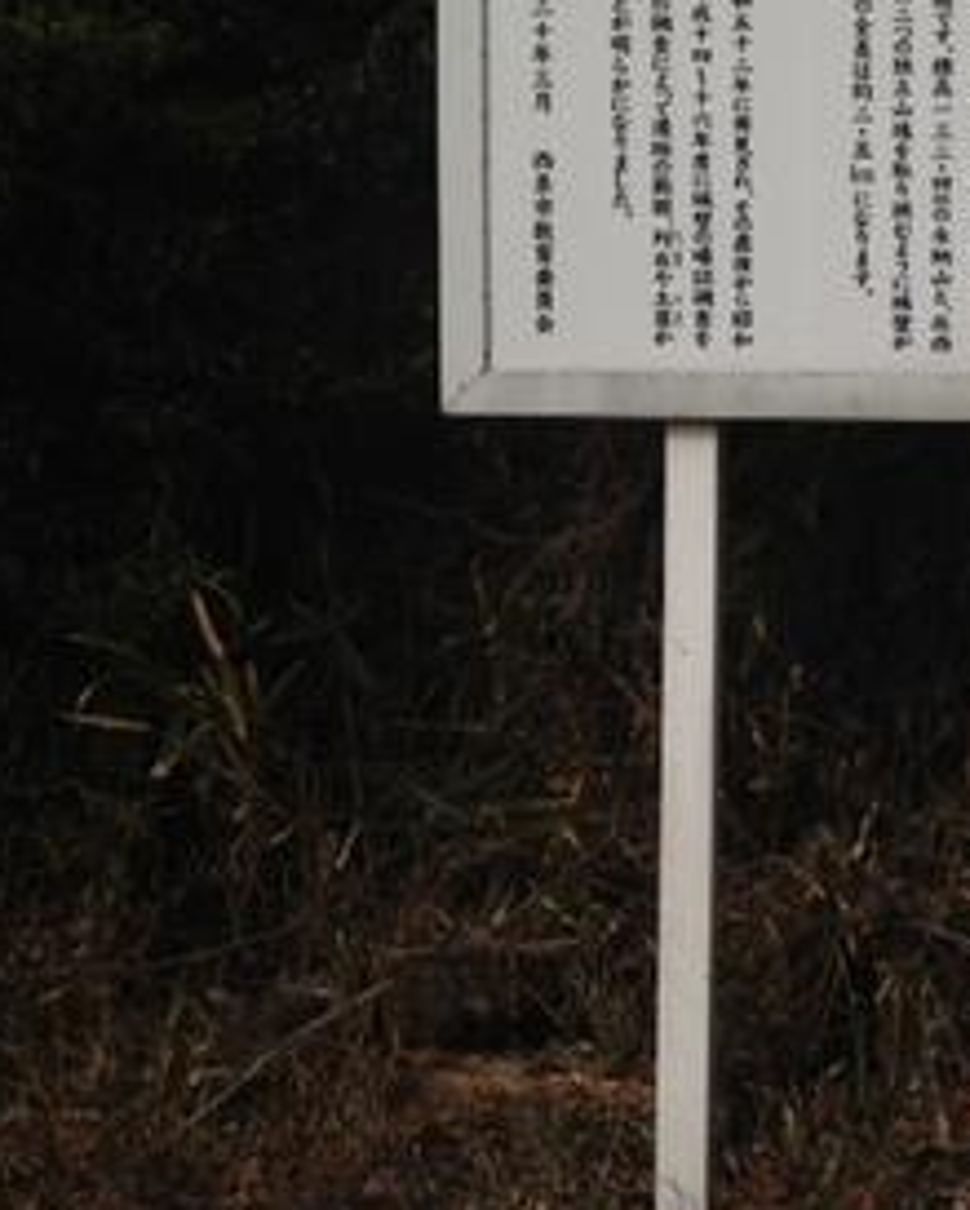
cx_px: 1036
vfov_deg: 31.4
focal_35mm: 60
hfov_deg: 24.0
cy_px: 501
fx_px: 2150
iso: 64
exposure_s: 1/3460
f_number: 2.4
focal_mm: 4.28
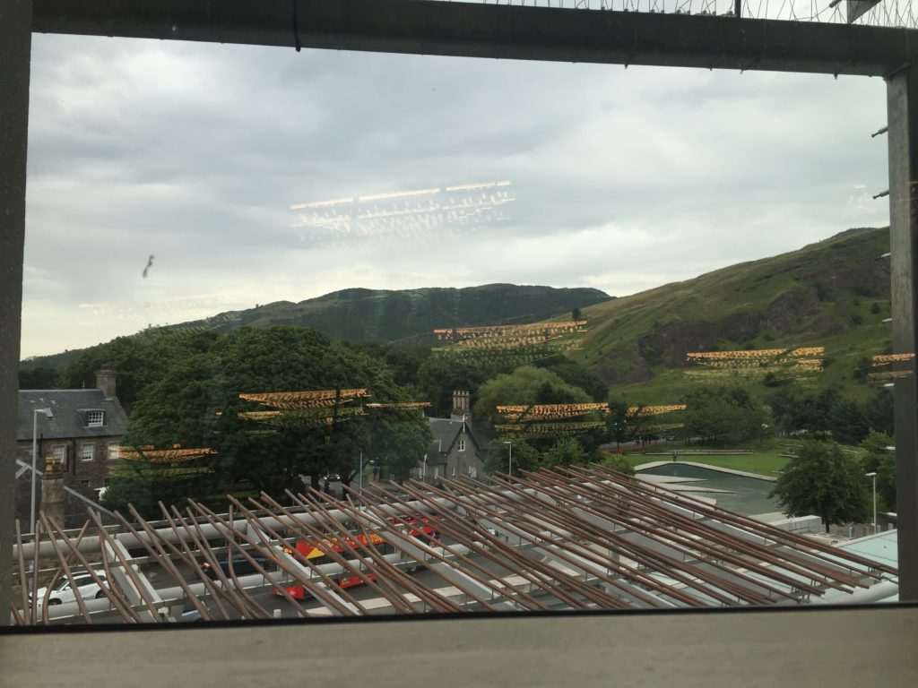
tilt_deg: +2.9
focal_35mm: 29
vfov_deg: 48.2
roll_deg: +0.2
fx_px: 769
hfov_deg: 61.7
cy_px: 344
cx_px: 459
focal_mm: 4.15
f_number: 2.2
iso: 32
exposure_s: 1/412
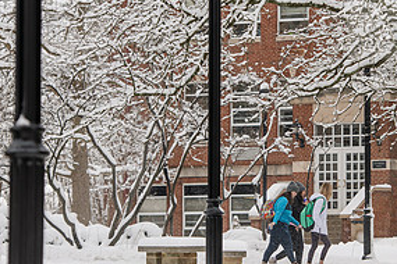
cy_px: 110
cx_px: 305
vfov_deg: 5.6
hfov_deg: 8.4
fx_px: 2691
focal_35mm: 244
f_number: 4
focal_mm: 120
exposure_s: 1/500
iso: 160
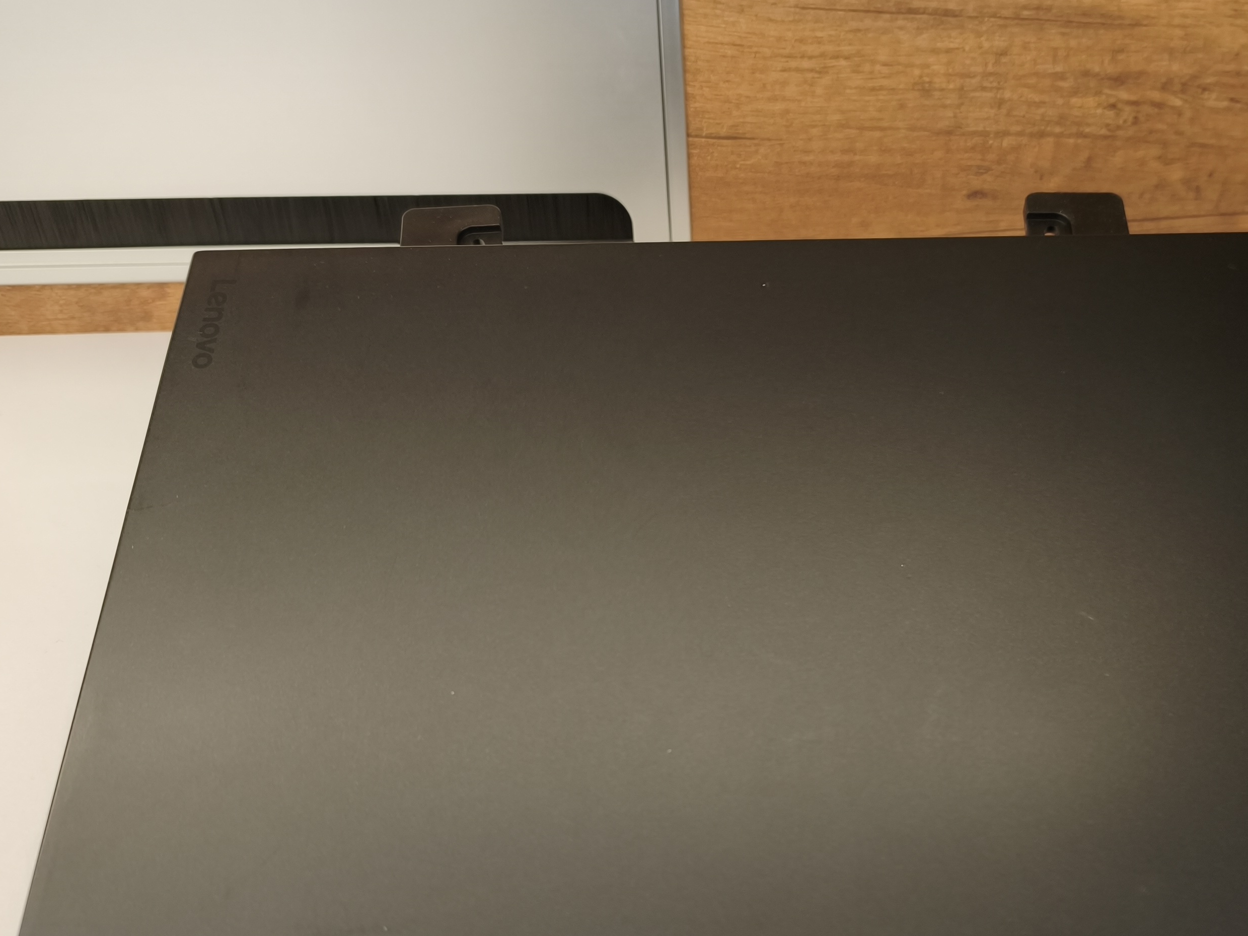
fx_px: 1370
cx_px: 767
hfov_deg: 48.6
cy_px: 660
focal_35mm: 38
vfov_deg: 37.1
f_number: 1.62
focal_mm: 6.45
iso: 100
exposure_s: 1/99.9
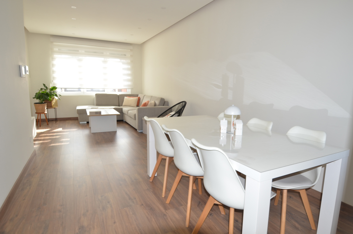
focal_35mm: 21
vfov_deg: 59.3
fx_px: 205
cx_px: 176
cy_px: 117
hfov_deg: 81.3
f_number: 3.8
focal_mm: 14
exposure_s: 1/125
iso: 200
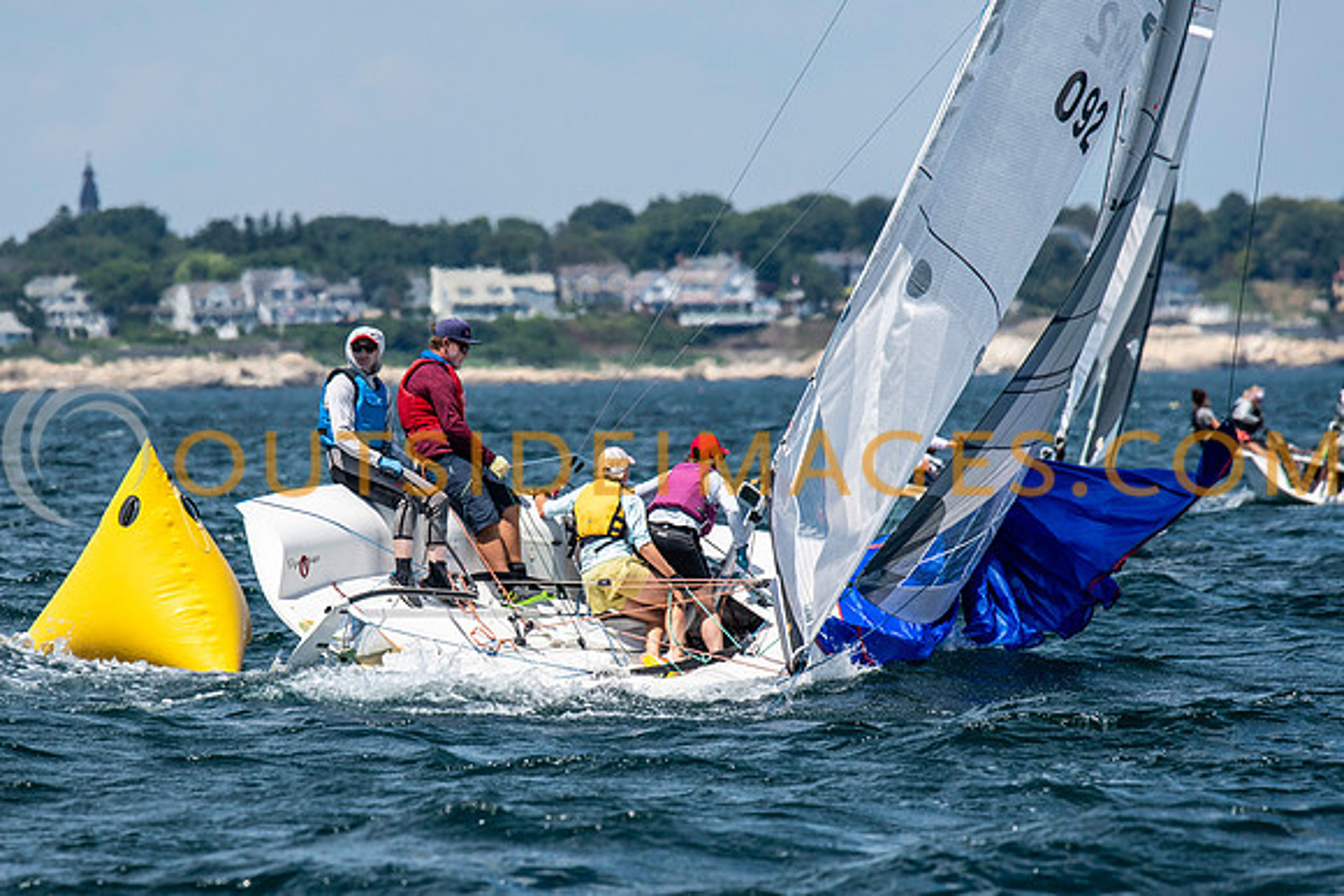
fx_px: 19334
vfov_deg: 2.7
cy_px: 515
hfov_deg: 4.0
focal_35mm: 518
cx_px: 571
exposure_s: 1/2500
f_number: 5.6
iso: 320
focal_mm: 300
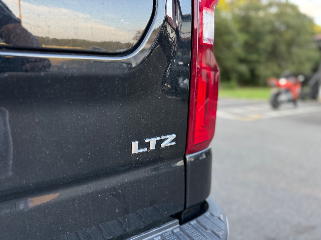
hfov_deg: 71.6
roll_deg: -0.1
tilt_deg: -8.6
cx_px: 160
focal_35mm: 24
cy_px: 120
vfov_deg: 56.8
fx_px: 223
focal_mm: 6.76
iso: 160
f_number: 1.78
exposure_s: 1/155
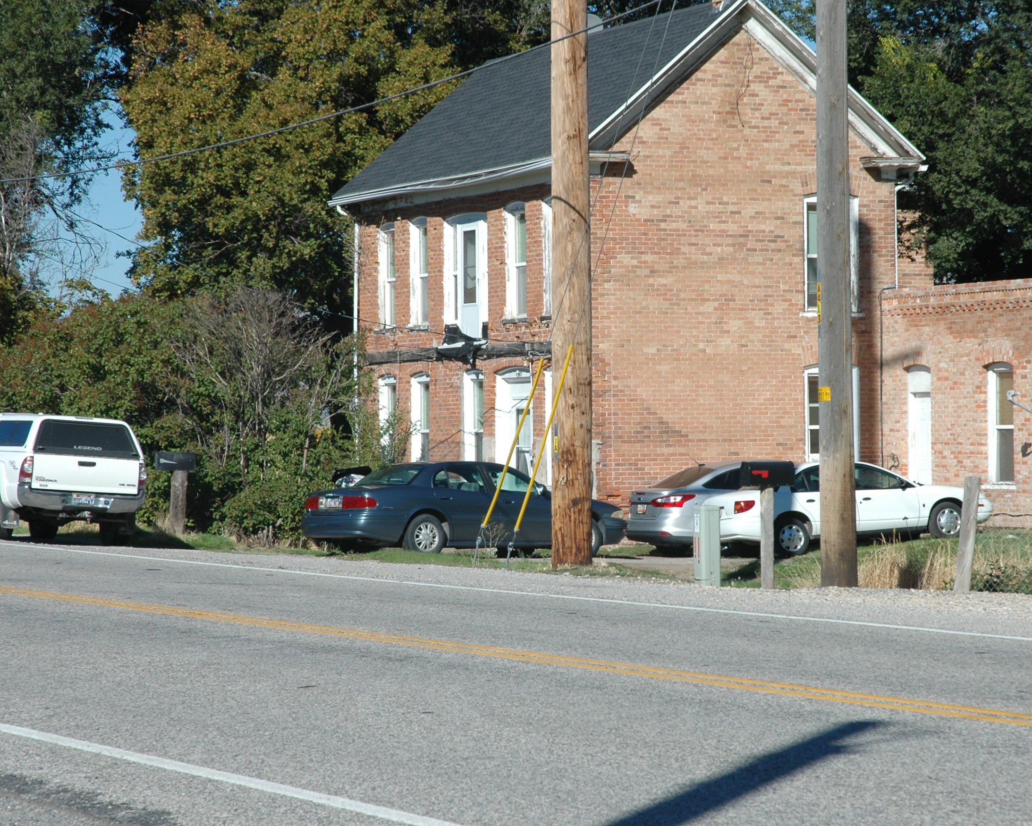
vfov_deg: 12.9
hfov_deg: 16.0
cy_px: 385
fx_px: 3665
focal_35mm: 120
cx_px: 663
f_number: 10
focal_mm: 62
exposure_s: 1/400
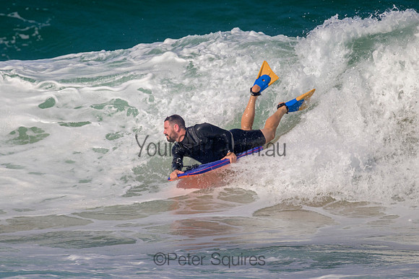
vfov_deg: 1.3
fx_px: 12747
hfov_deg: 1.9
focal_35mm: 1095
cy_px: 115
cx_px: 186
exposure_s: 1/2000
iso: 800
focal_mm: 800
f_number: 11
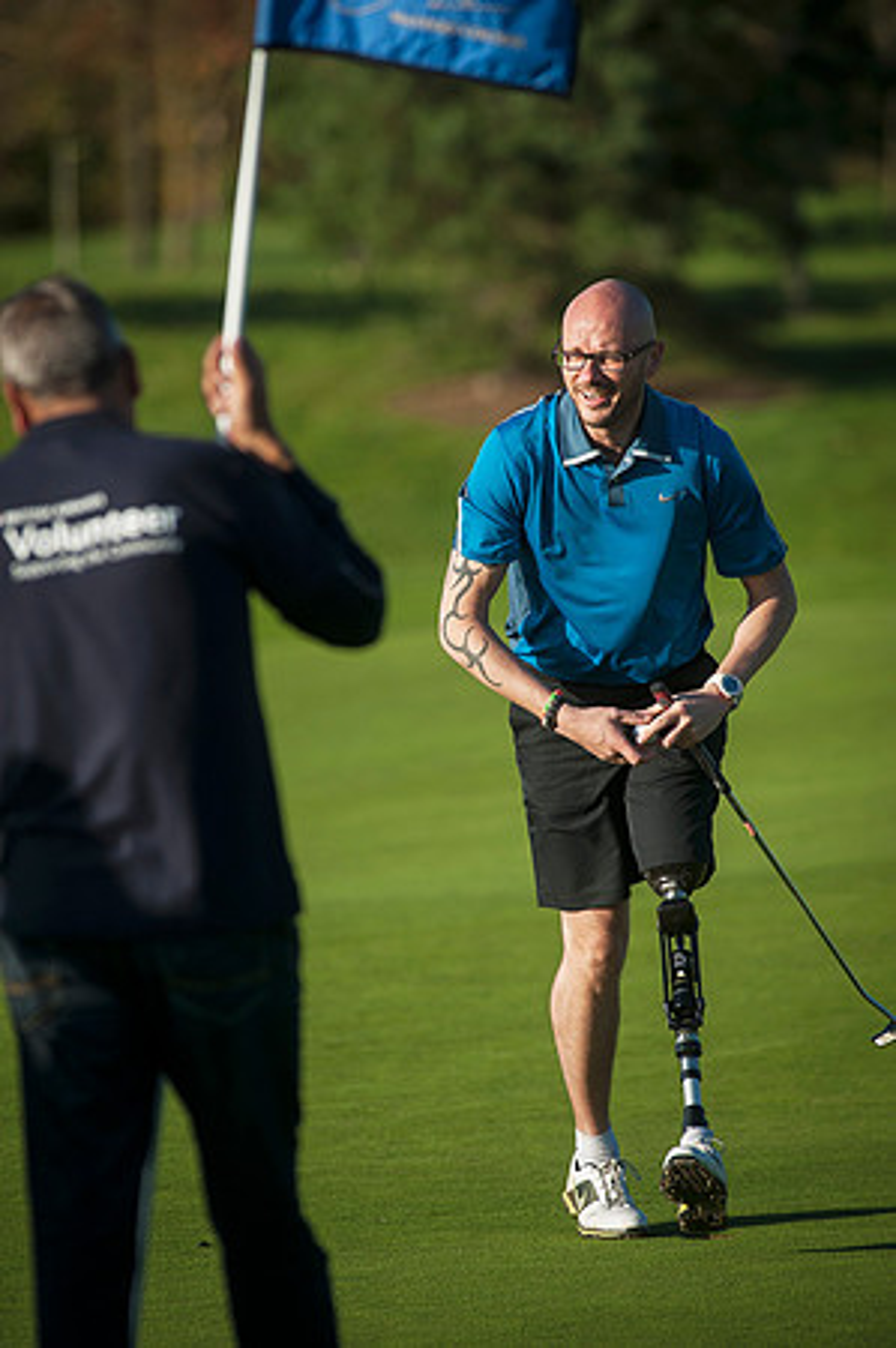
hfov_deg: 4.6
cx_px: 448
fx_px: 11225
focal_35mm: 300
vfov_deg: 6.9
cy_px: 674
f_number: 5
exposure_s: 1/2500
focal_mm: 300
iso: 200
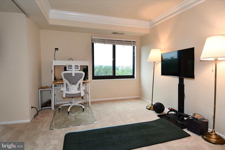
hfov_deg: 90.0
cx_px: 112
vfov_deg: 67.4
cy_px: 75
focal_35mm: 18
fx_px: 112
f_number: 4
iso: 250
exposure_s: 1/60
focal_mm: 12
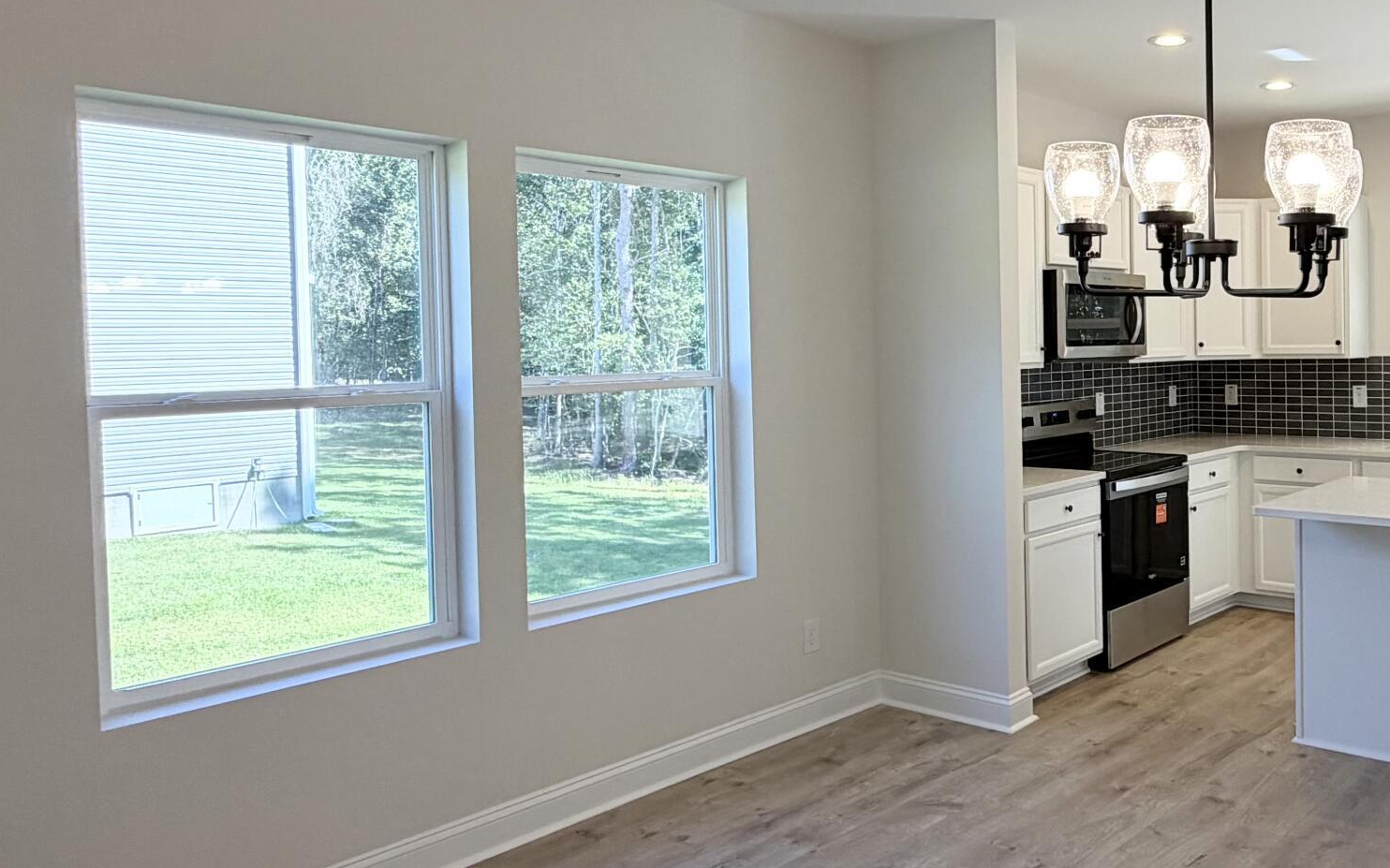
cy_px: 369
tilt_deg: -0.8
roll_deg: +1.6
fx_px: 1136
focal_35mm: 30
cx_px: 1070
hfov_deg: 59.0
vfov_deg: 41.7
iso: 64
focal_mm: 2.22
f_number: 2.2
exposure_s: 1/120
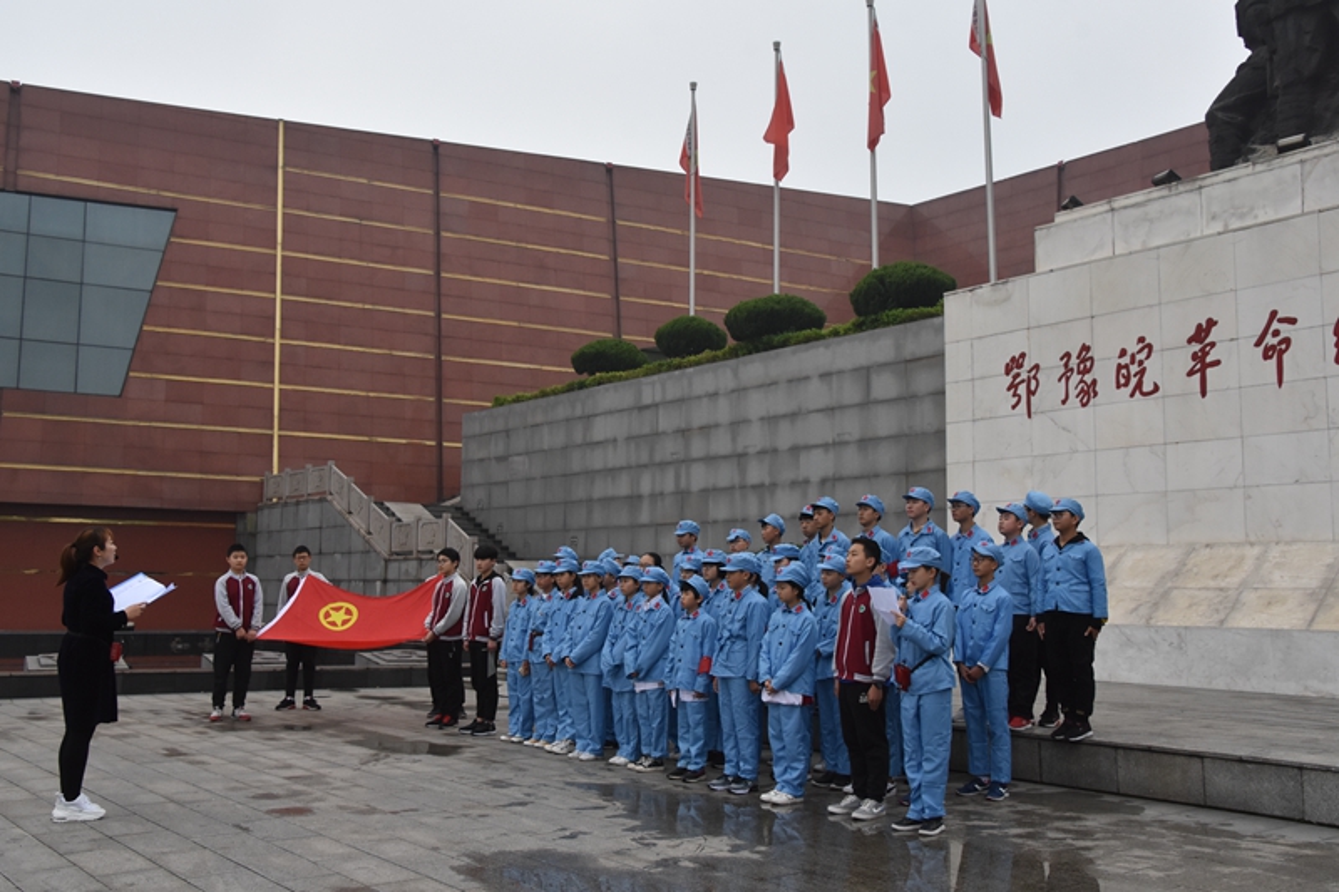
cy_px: 446
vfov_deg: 40.0
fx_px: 1227
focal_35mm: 33
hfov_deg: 57.2
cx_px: 670
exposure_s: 1/250
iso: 800
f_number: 8
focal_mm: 22
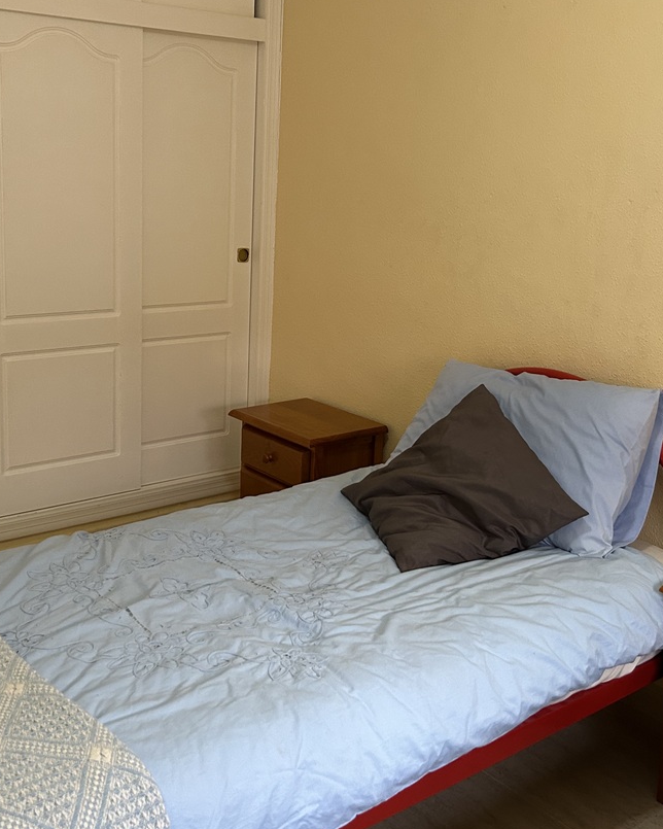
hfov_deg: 36.5
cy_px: 339
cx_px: 308
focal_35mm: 41
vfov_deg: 44.6
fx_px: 1006
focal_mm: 5.7
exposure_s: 1/50
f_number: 1.5
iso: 250
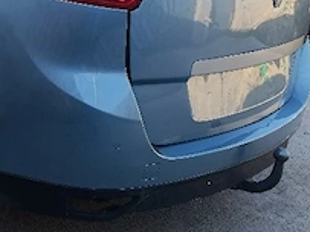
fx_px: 609
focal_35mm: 68
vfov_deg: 21.2
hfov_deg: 26.5
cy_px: 35
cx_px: -26
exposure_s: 1/101
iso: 50
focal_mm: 6.14
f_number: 1.6
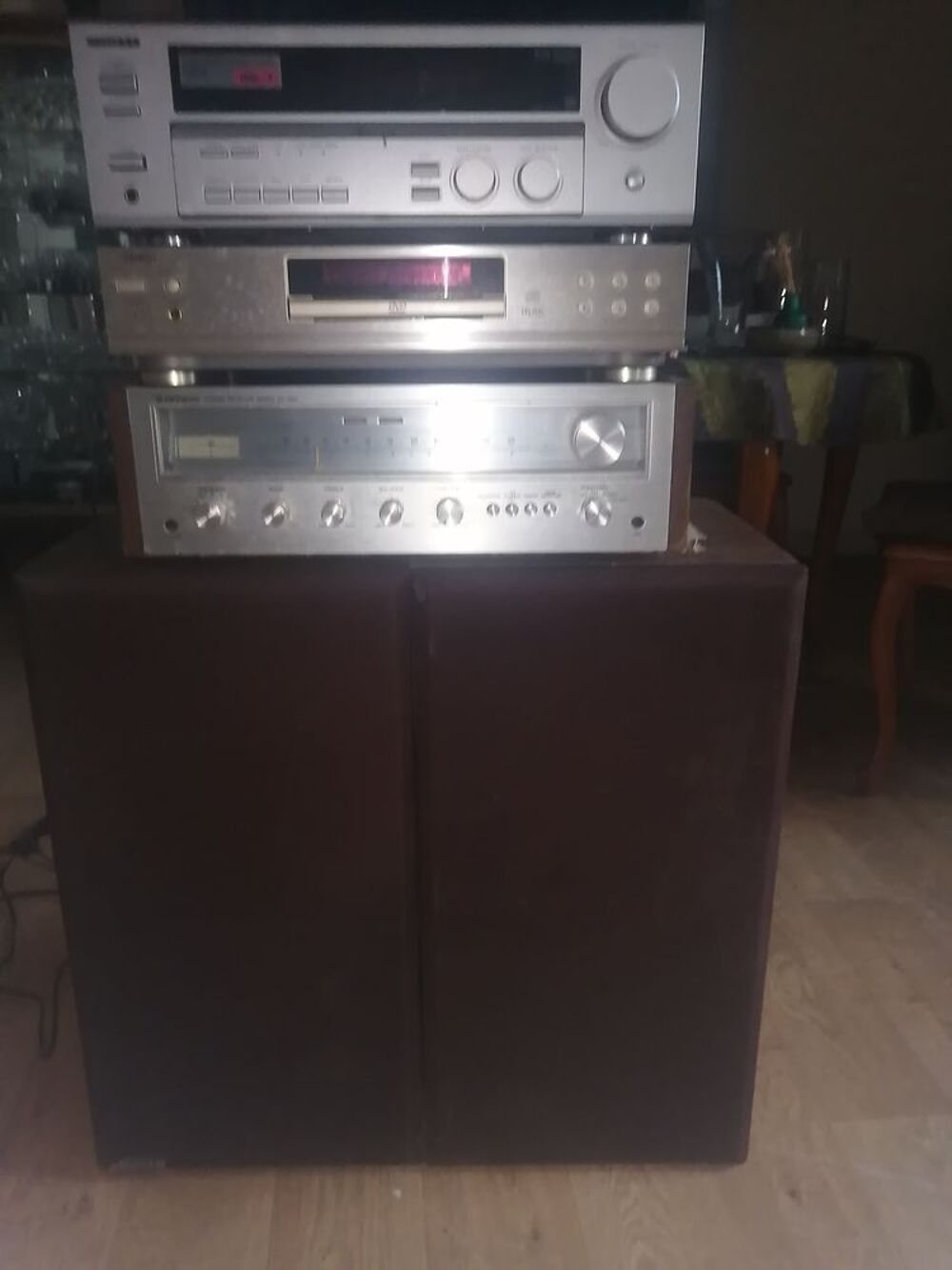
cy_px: 635
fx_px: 990
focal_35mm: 27
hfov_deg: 51.4
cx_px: 476
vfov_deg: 65.3
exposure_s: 1/33.3
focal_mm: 3.62
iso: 200
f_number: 1.8
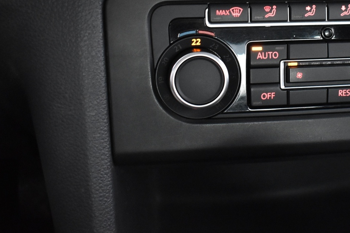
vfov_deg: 21.5
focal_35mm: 63
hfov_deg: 31.1
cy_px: 62
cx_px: 282
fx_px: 611
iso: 3200
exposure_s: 1/15
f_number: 4
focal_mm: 25
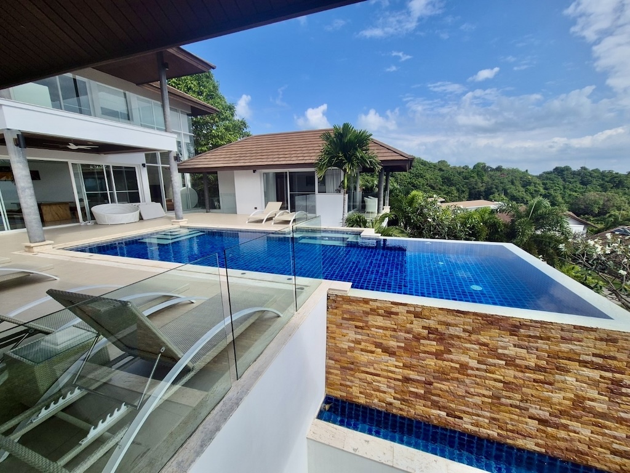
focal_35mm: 13
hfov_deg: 106.2
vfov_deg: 89.9
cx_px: 315
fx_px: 237
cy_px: 236
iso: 50
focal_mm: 2.2
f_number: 2.2
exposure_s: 1/3624
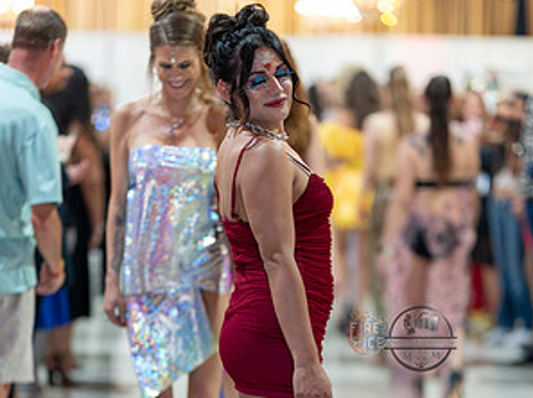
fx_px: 1907
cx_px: 267
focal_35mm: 124
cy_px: 339
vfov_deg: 11.9
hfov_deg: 15.9
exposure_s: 1/160
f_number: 1.4
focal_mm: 85
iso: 400
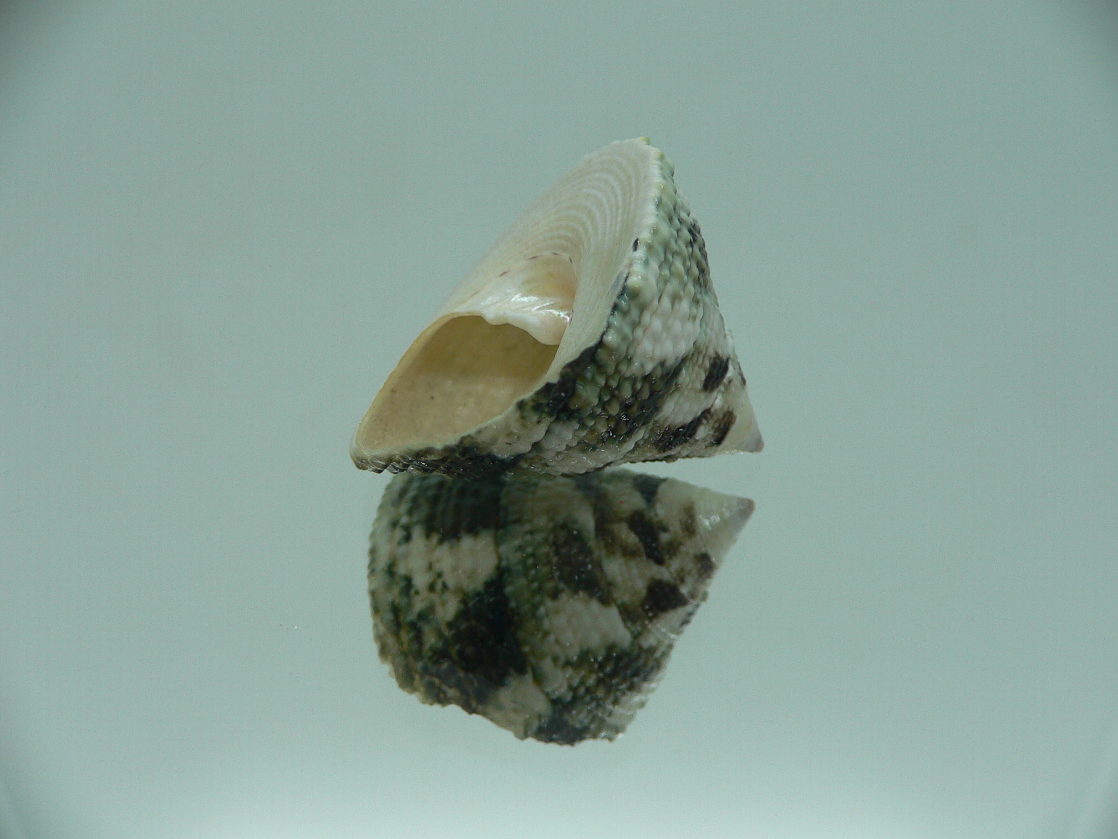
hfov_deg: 52.6
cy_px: 420
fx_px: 1130
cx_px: 559
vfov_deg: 40.7
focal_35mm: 35
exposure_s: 1/60
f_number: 2.8
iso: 80
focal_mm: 4.6
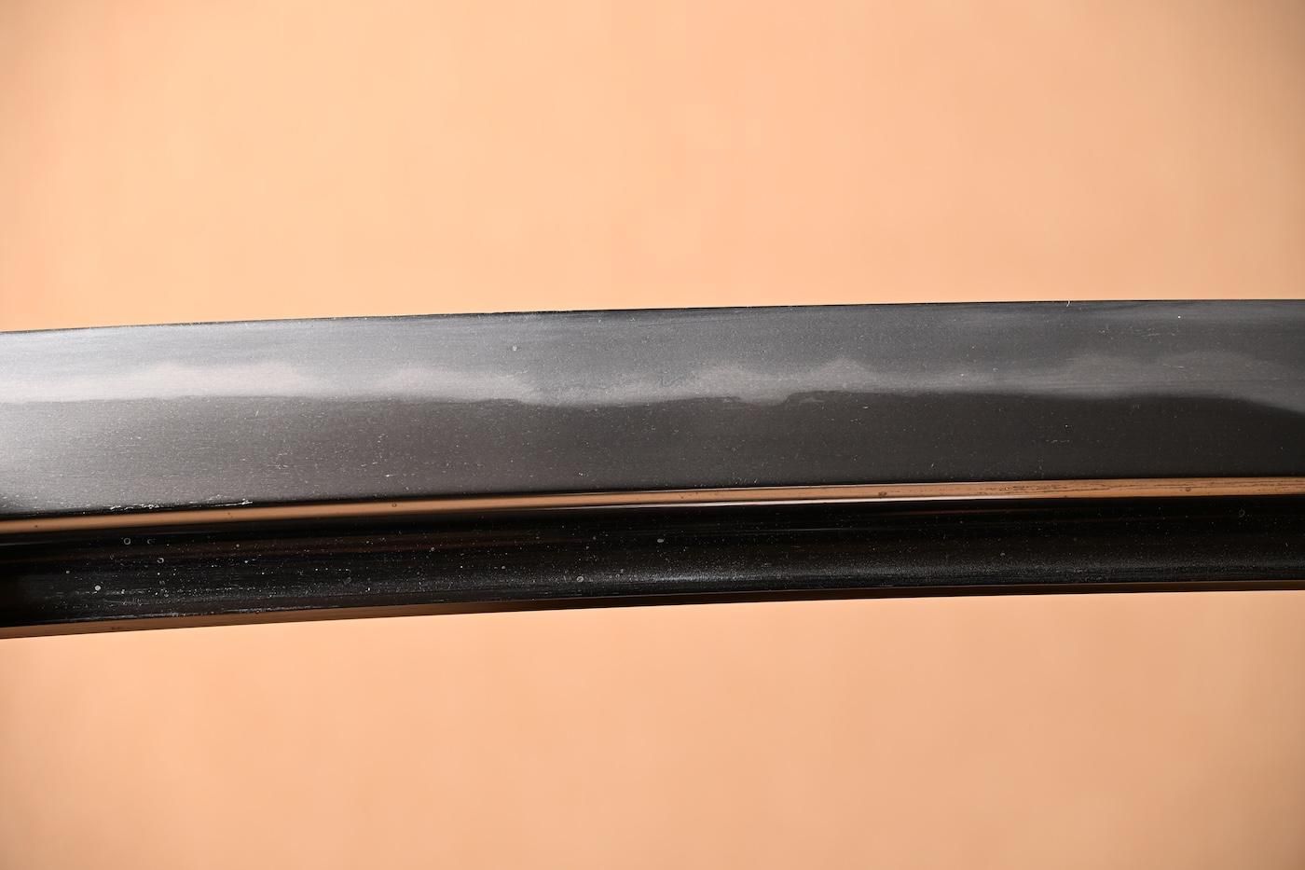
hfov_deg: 16.1
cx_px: 652
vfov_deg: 10.8
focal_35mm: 128
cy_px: 435
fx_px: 4621
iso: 100
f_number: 5.3
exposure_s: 1/2
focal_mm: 85
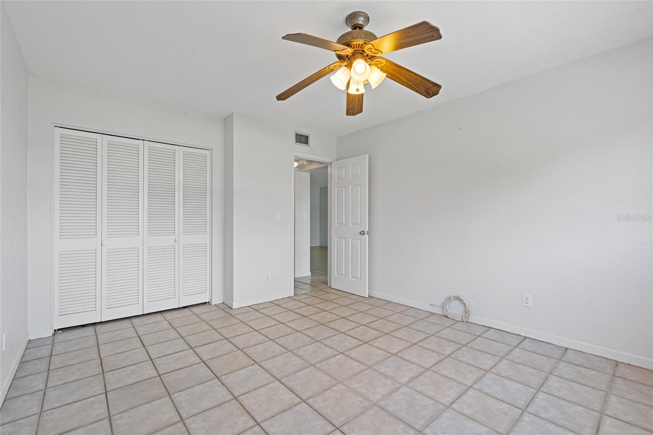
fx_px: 290
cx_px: 326
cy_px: 218
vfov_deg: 73.7
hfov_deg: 96.7
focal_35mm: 16
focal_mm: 16
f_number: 8
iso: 250
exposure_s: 1/8
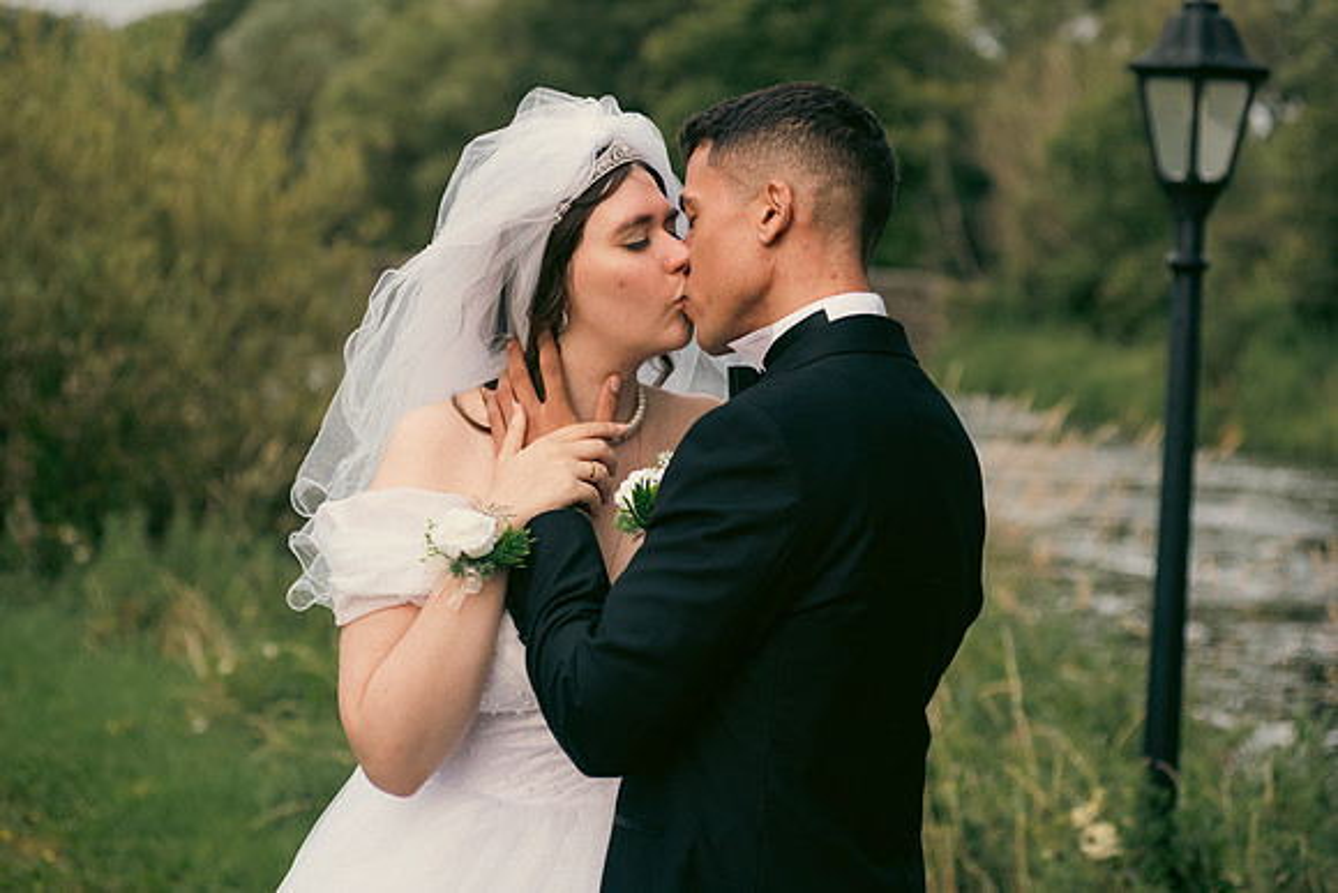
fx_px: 2974
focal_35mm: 80
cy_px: 446
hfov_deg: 25.4
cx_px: 669
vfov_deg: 17.1
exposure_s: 1/200
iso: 320
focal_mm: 80
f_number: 3.5
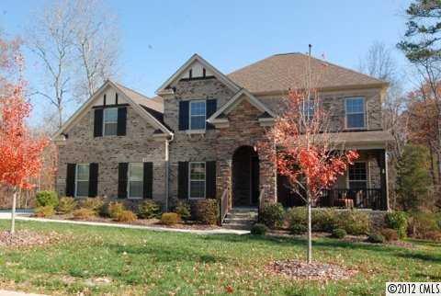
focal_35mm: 30
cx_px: 220
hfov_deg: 61.8
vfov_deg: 43.8
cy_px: 148
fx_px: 368
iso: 800
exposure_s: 1/200
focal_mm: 20
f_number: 16
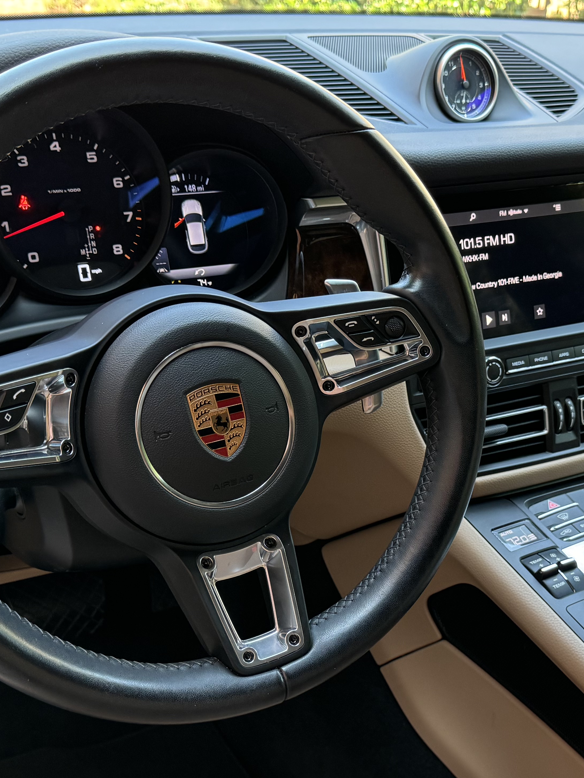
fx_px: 1057
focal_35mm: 47
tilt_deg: -30.0
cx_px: 400
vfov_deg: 40.1
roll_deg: -3.3
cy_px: 500
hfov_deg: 30.6
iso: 200
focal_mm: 6.76
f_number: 1.78
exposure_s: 1/114
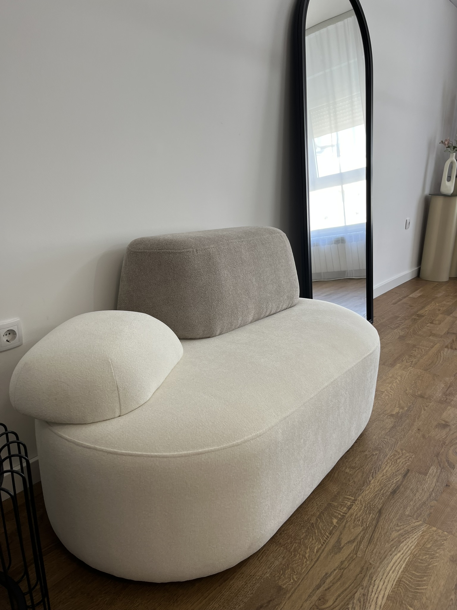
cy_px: 305
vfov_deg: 67.3
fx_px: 458
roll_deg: -1.8
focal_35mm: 26
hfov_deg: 53.1
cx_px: 228
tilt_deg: -16.1
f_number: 1.6
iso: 40
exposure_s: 1/121
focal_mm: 5.1
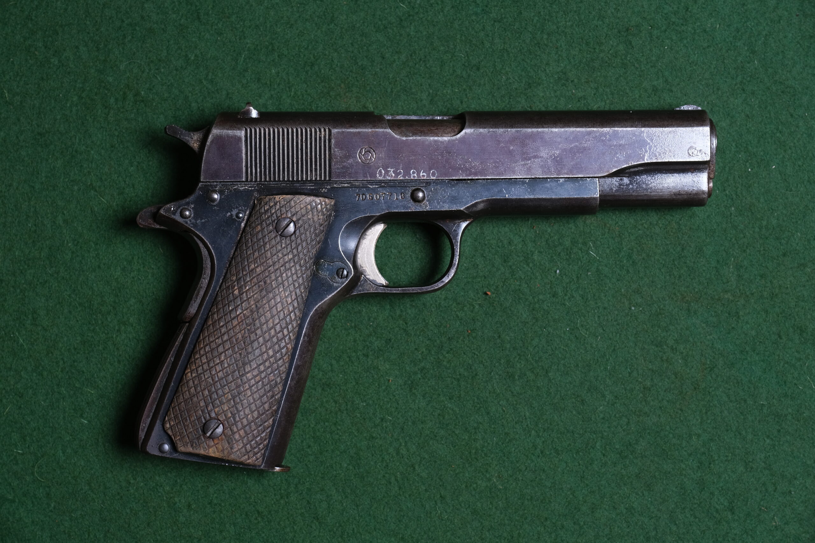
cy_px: 272
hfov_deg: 25.4
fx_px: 1811
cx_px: 408
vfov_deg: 17.1
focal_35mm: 80
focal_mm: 53.3
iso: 320
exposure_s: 1/160
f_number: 5
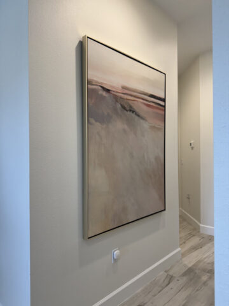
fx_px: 212
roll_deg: +1.3
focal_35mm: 24
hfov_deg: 56.8
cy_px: 153
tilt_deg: -0.6
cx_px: 114
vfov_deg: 71.6
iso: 160
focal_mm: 6.76
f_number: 1.78
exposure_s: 1/120
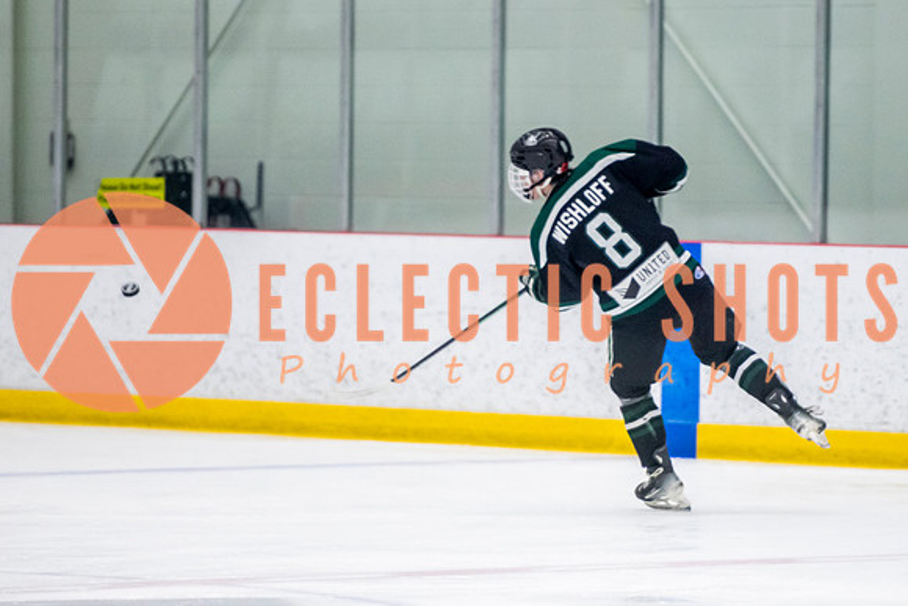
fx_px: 8891
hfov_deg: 5.8
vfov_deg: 3.9
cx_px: 569
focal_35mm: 352
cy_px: 341
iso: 3200
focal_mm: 200
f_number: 3.2
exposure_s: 1/640
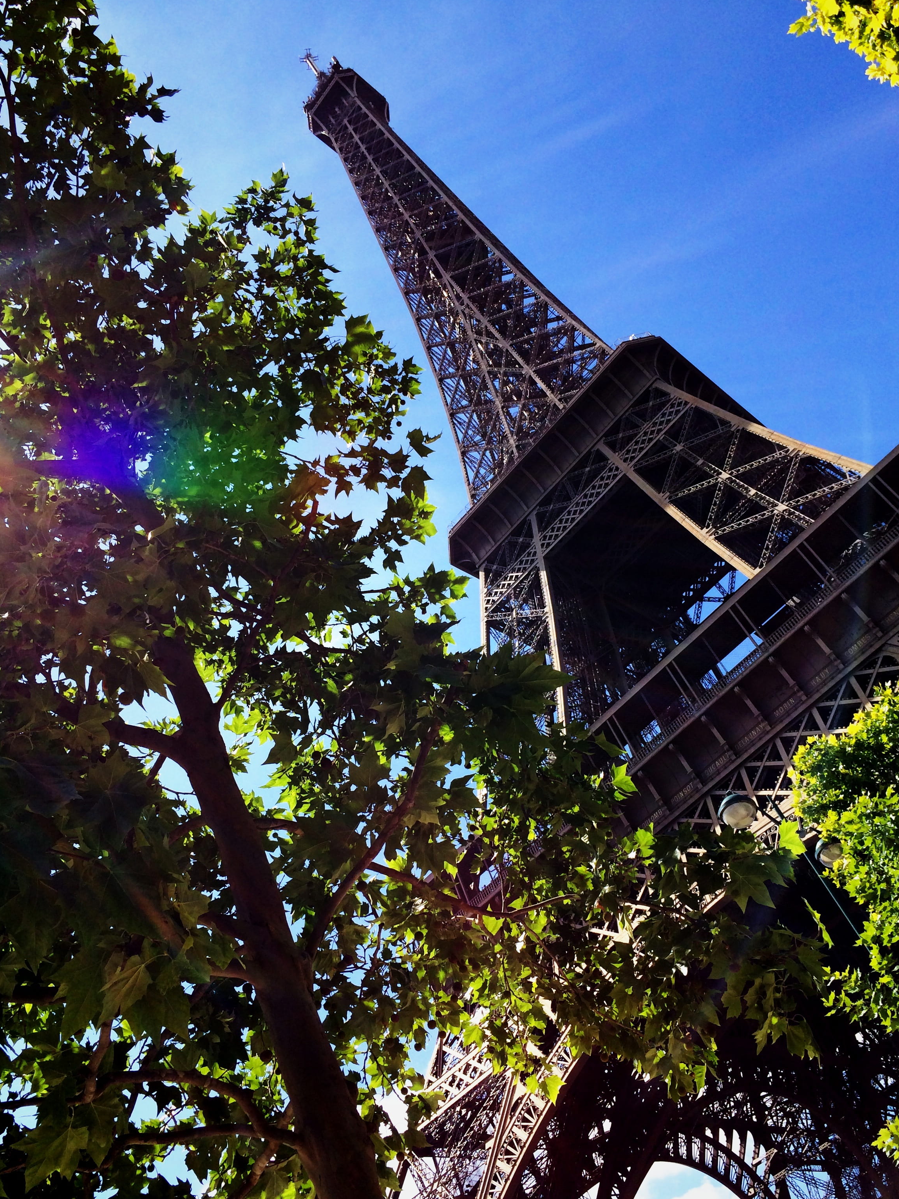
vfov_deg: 56.8
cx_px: 434
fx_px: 1108
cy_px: 634
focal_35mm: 32
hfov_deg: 44.2
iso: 32
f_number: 2.2
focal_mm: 4.1
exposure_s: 1/1953
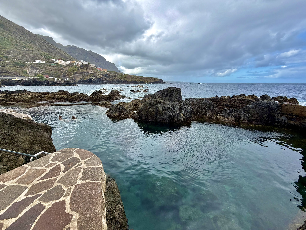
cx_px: 153
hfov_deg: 102.1
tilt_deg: -14.8
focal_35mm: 14
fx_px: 124
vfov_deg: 85.7
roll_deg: +0.4
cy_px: 115
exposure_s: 1/717
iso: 40
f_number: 2.2
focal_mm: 2.22
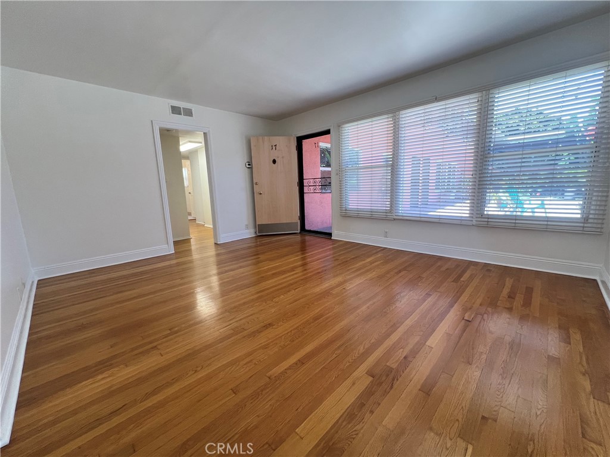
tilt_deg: -10.9
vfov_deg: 89.9
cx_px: 305
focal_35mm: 13
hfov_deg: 106.2
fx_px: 229
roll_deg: +2.0
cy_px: 228
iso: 125
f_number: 1.8
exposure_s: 1/120
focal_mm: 1.57
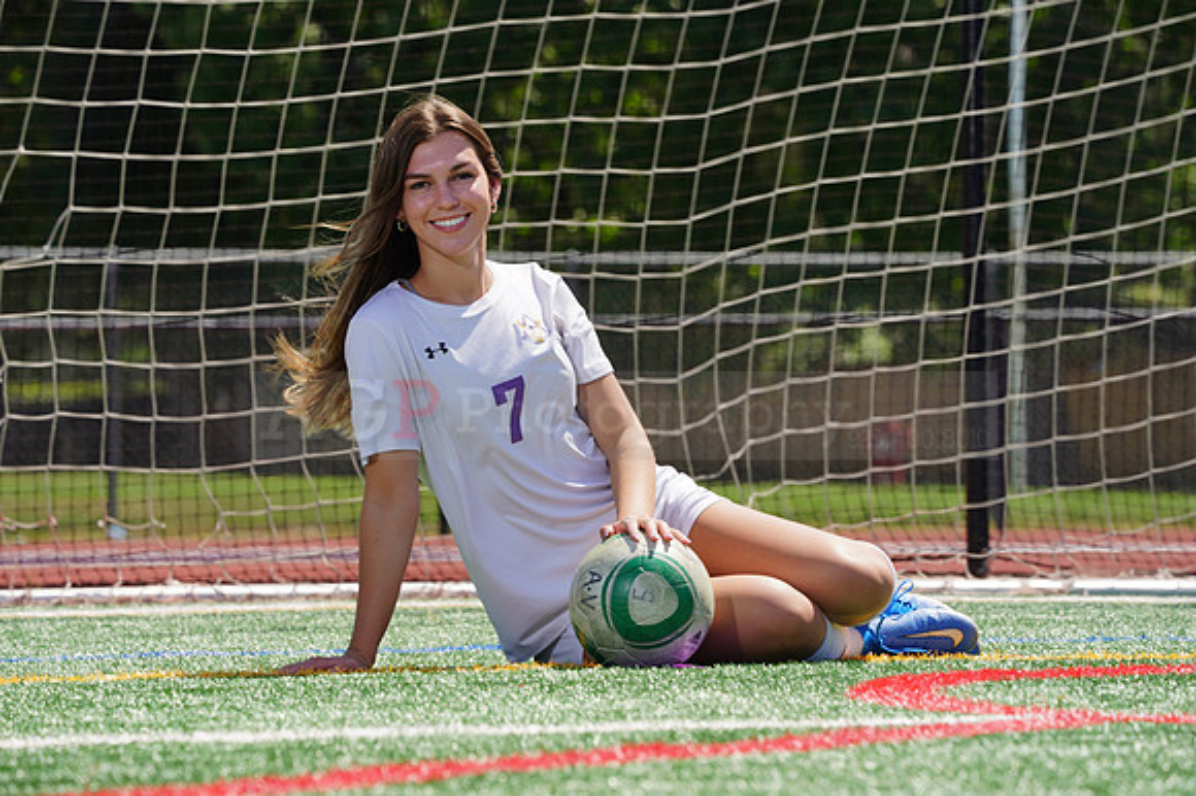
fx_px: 10060
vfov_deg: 4.5
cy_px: 398
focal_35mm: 303
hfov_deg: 6.8
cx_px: 598
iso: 200
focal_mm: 303
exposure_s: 1/250
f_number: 13
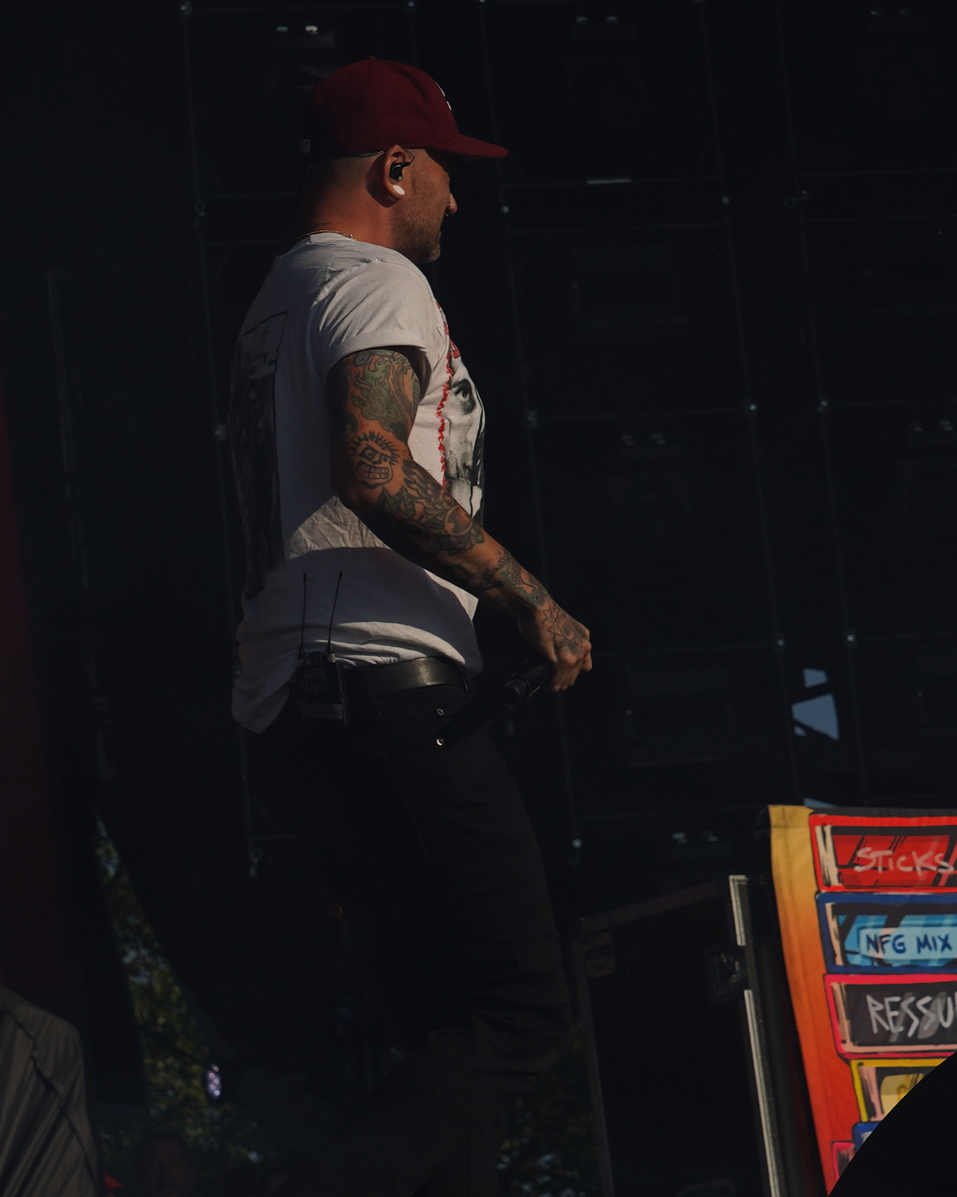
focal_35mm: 153
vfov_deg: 12.6
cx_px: 304
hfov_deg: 10.1
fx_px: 5418
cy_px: 734
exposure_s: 1/1250
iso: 100
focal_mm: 57
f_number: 8
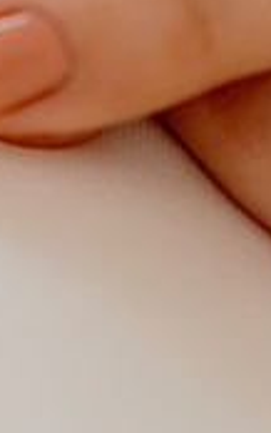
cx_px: 181
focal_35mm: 797
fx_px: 9403
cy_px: -643
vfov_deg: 2.6
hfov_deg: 1.7
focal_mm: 85
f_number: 1.4
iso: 100
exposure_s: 1/250
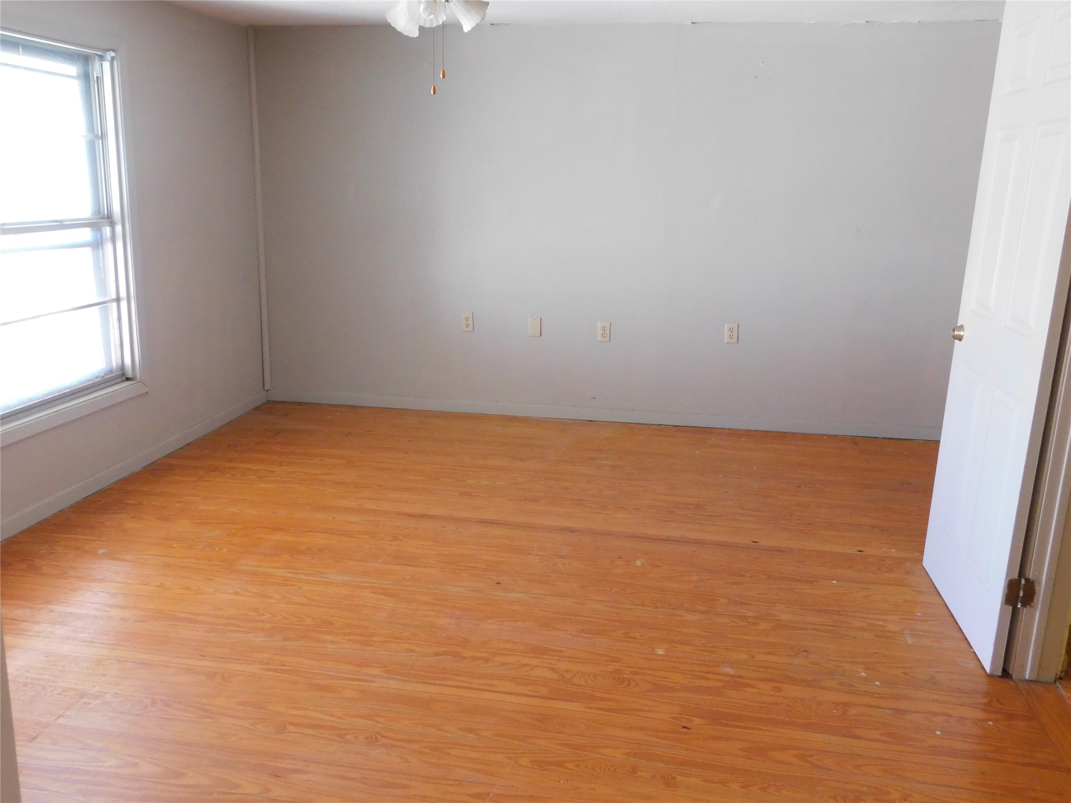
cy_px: 402
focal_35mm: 28
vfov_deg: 49.7
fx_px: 866
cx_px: 536
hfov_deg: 63.4
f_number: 3.2
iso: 400
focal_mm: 4.9
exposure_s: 1/30
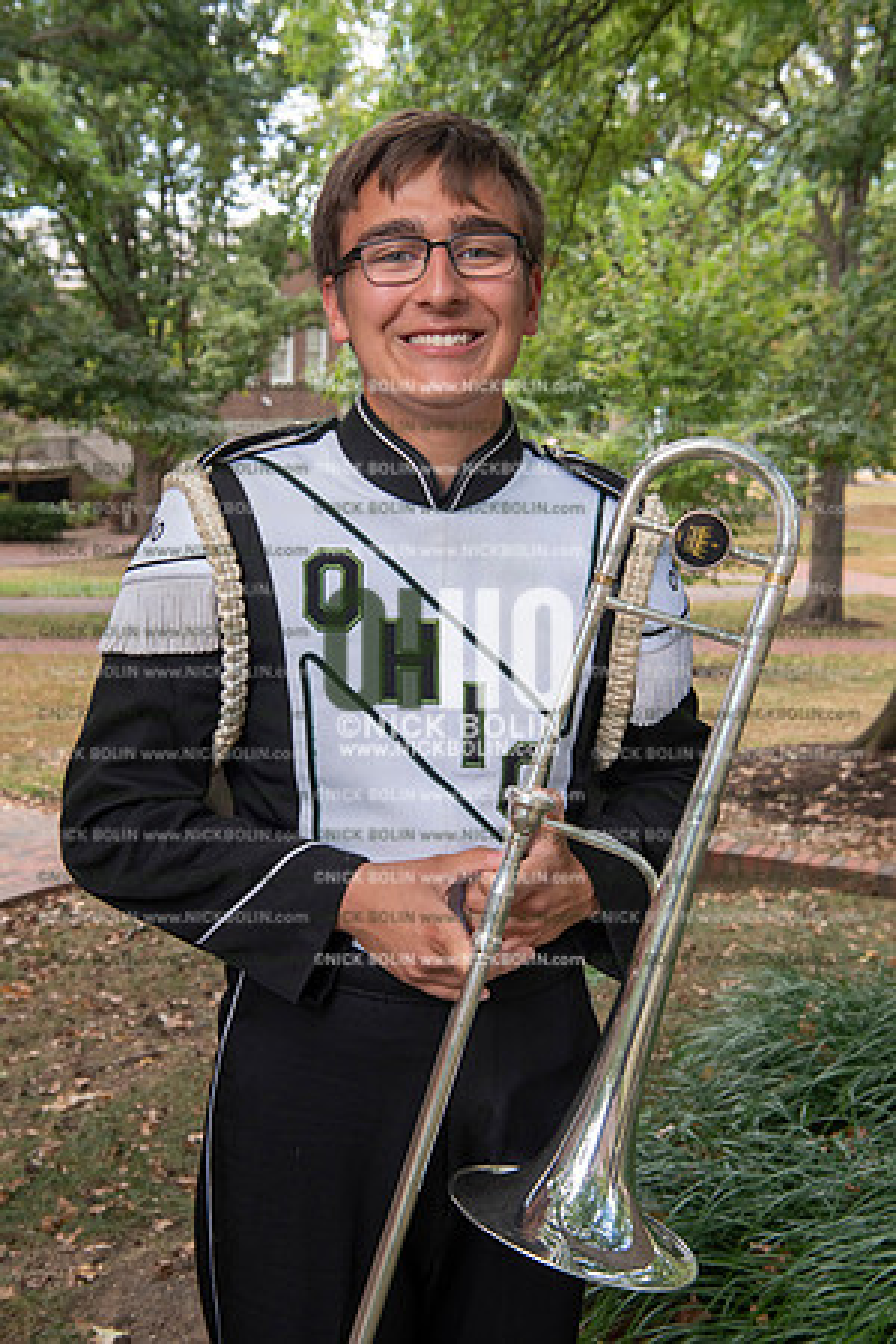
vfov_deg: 41.1
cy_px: 672
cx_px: 448
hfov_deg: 28.1
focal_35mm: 48
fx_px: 1792
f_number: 8
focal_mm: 48
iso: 500
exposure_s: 1/100
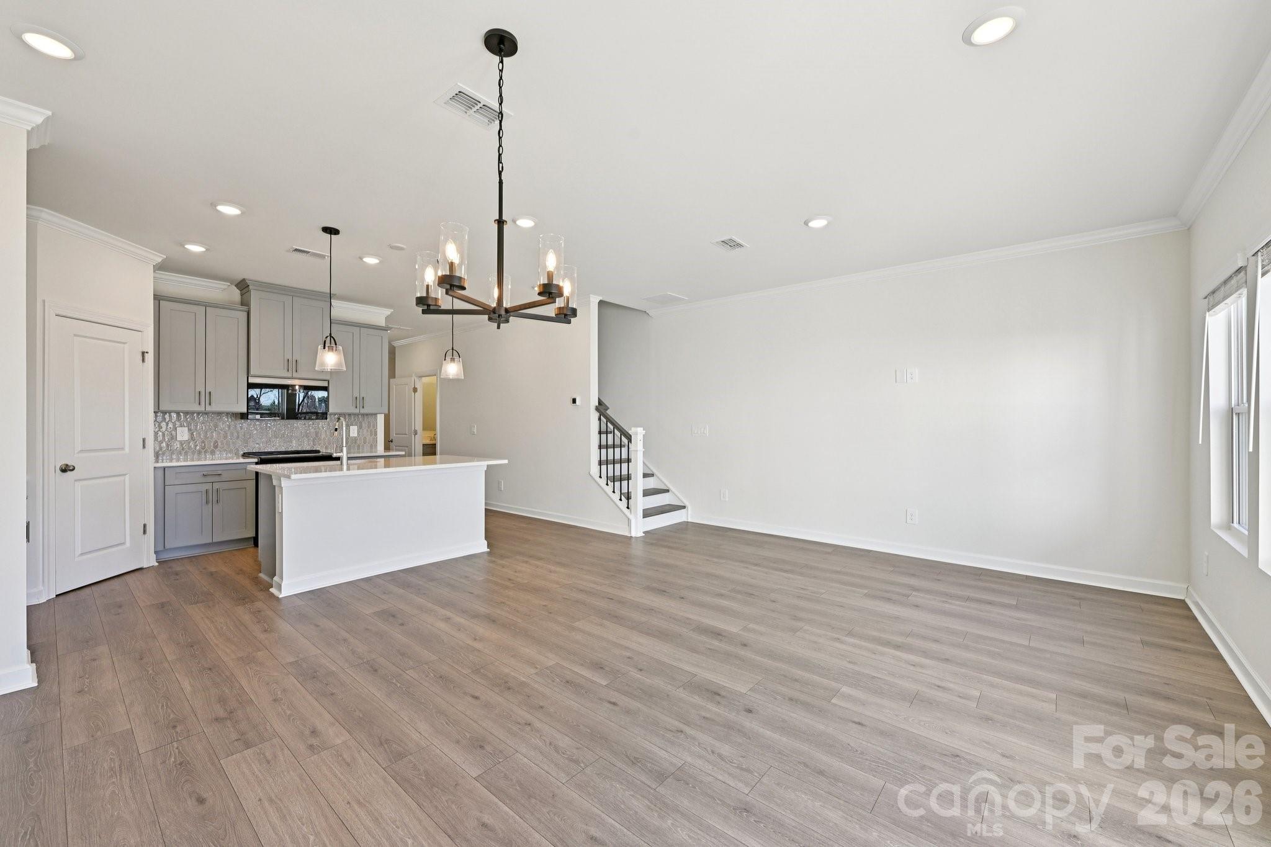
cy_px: 424
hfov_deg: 104.3
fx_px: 494
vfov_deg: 81.2
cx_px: 636
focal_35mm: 14
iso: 100
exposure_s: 1/30
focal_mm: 14
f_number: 8
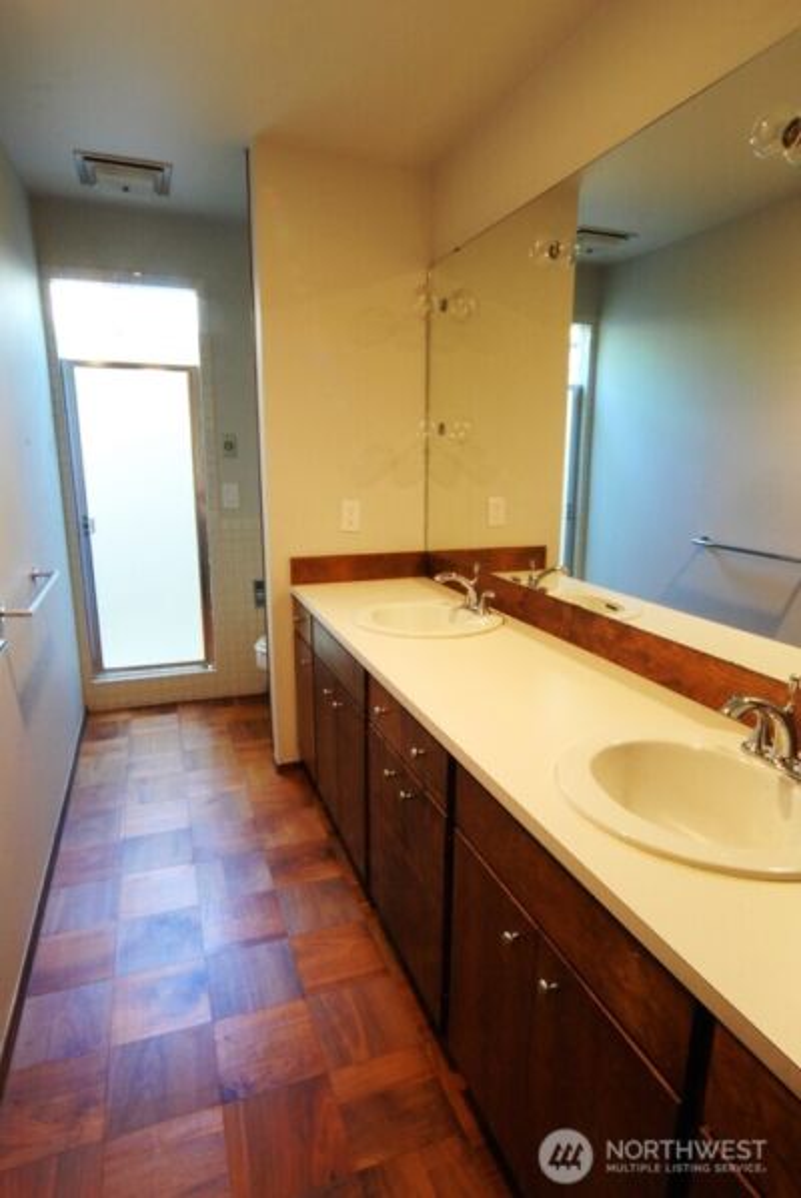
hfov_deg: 63.3
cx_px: 400
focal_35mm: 20
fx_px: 649
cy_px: 599
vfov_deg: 85.4
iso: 1250
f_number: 22
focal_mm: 13
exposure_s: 1
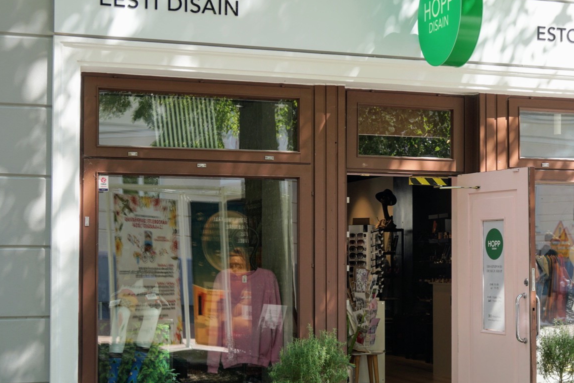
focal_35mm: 70
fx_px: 1112
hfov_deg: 28.7
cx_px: 401
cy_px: 227
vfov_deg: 19.5
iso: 100
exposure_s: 1/125
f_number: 4.5
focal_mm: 33
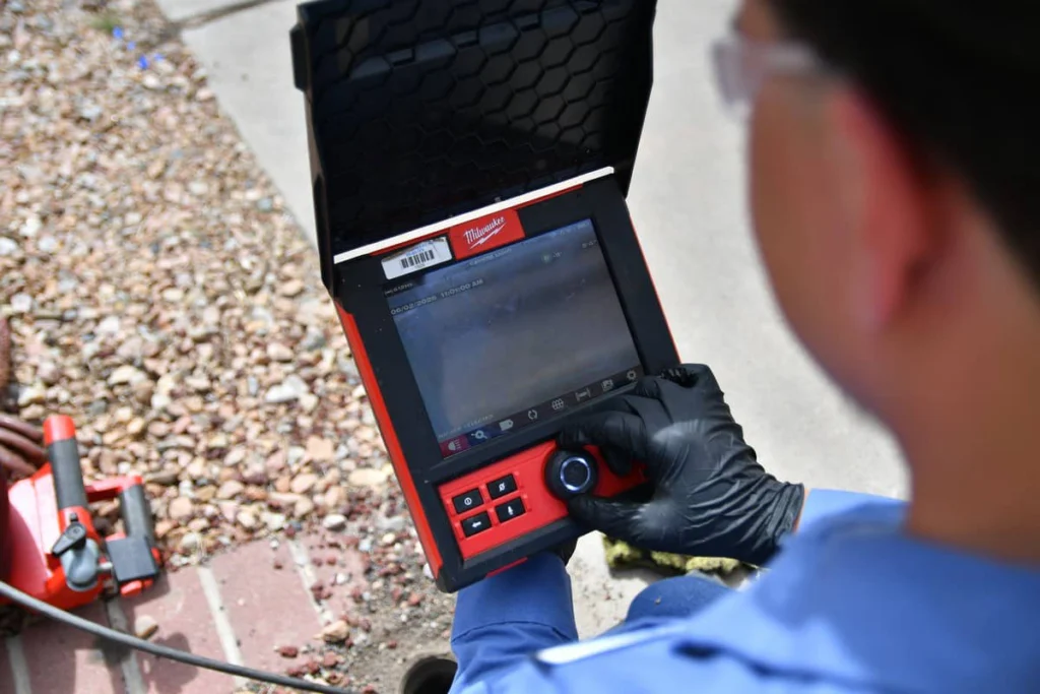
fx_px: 1170
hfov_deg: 47.9
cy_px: 347
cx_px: 520
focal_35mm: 40
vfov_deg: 33.0
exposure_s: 1/2500
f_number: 2.8
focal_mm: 27
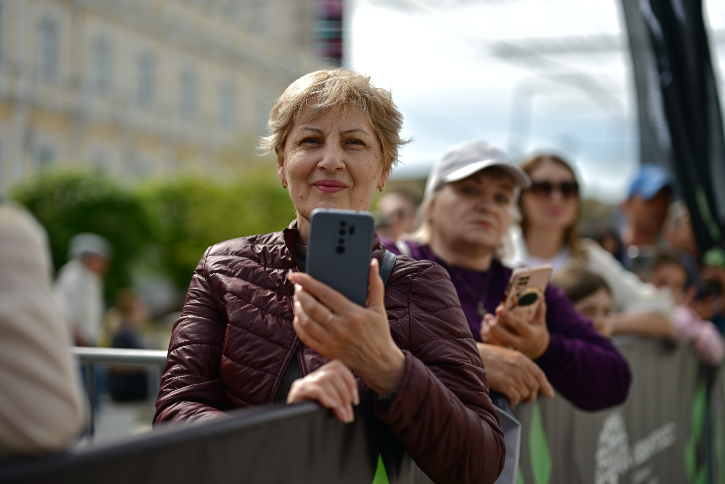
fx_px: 1007
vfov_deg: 27.0
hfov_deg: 39.6
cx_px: 362
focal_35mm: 50
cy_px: 242
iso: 50
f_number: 1.4
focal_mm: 50
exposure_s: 1/4000
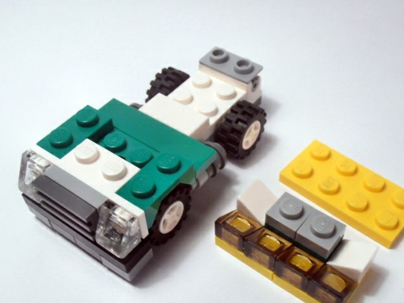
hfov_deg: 40.3
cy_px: 190
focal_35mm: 47
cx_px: 233
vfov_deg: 30.7
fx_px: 548
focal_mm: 6.61
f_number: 3.9
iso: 80
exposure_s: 1/80
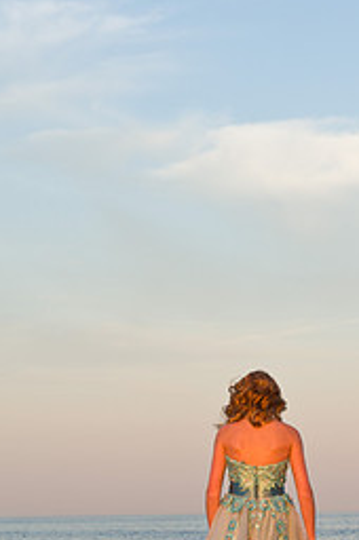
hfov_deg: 11.1
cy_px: 432
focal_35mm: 123
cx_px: 282
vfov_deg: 16.5
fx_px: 1845
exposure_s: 1/125
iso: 200
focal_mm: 70
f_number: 9
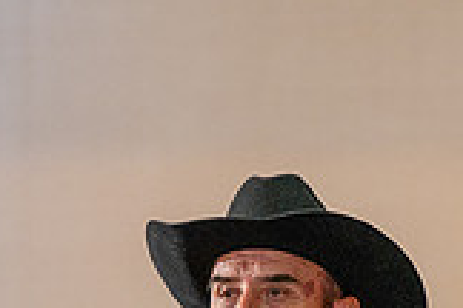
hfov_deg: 5.9
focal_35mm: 350
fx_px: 4501
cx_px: 354
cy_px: 543
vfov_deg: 3.9
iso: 1600
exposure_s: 1/200
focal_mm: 98
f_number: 3.2
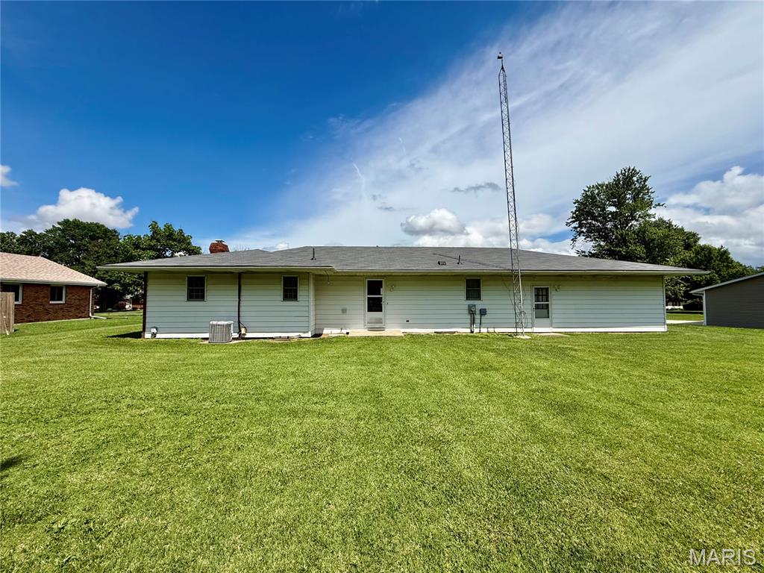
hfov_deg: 102.1
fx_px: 309
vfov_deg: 85.7
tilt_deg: +3.7
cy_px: 286
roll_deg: -0.7
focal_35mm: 14
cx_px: 382
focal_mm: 2.22
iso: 50
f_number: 2.2
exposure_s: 1/3663
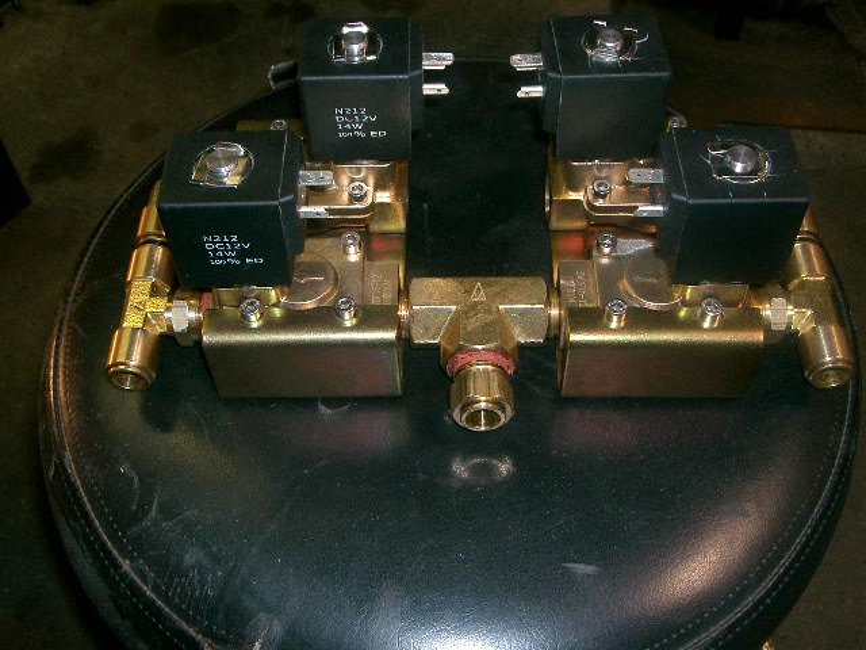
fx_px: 976
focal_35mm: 39
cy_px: 325
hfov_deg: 47.9
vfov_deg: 36.8
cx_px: 433
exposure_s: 1/50
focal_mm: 8
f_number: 4.8
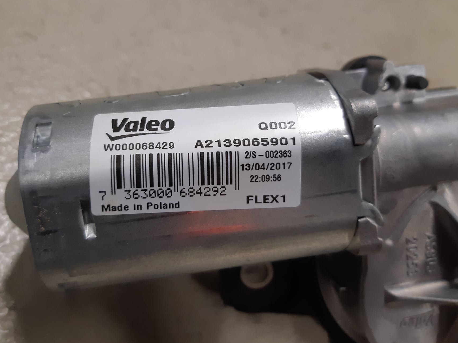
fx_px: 410
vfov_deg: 45.3
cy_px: 150
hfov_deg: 58.2
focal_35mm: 31
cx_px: 199
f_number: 1.7
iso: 100
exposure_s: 1/50
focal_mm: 3.93
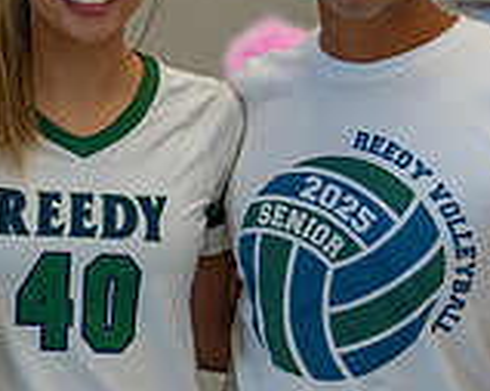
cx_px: 176
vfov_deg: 8.4
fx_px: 2652
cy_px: 246
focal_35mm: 183
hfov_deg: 10.5
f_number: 1.2
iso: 160
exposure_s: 1/320
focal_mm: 50
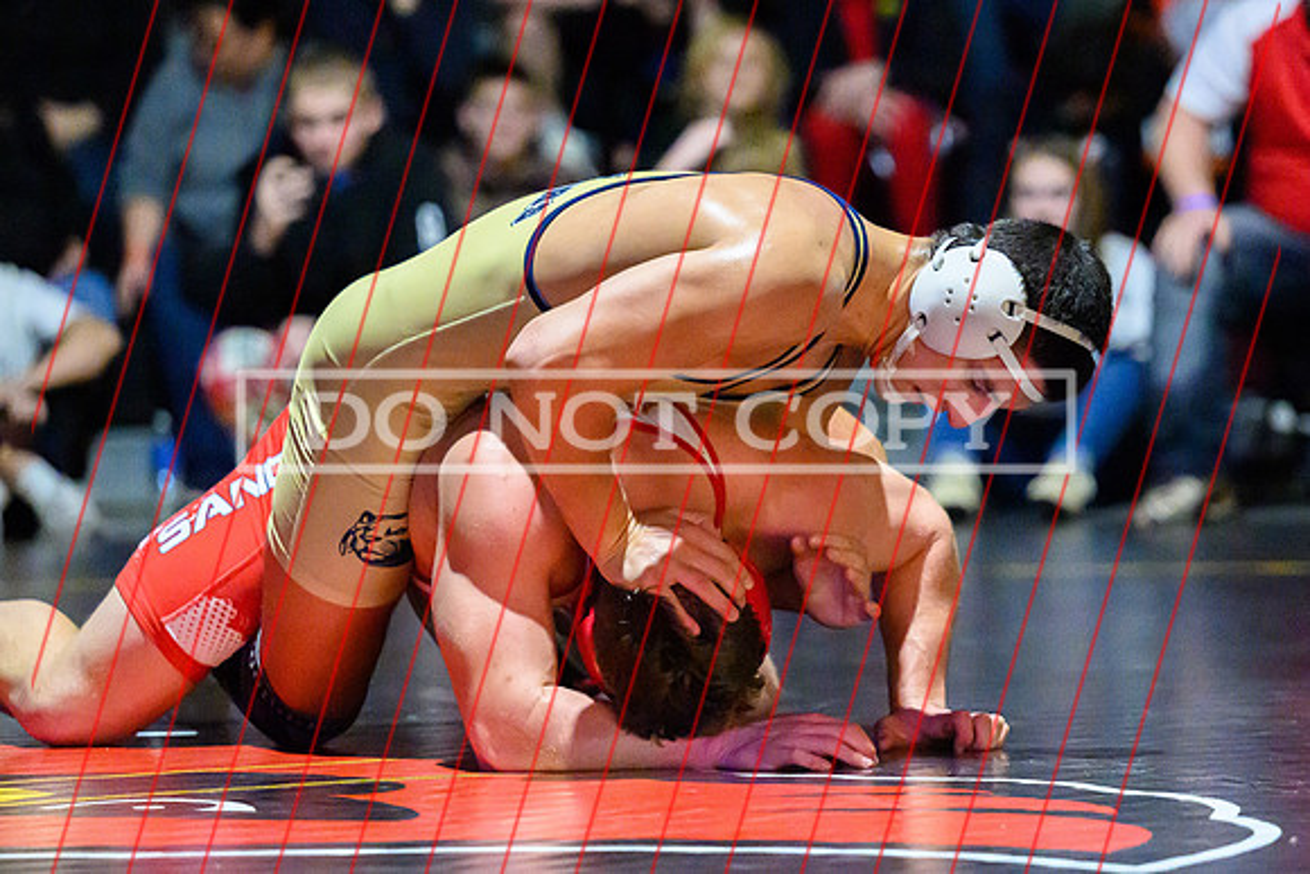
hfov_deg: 9.9
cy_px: 447
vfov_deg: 6.6
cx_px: 729
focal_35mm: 207
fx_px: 7527
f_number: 2.8
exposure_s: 1/640
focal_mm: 145
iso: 16000
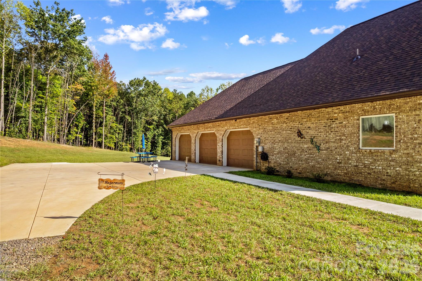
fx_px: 258
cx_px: 211
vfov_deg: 57.2
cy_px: 140
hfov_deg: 78.6
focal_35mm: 22
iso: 100
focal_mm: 8.38
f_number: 2.8
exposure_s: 1/800
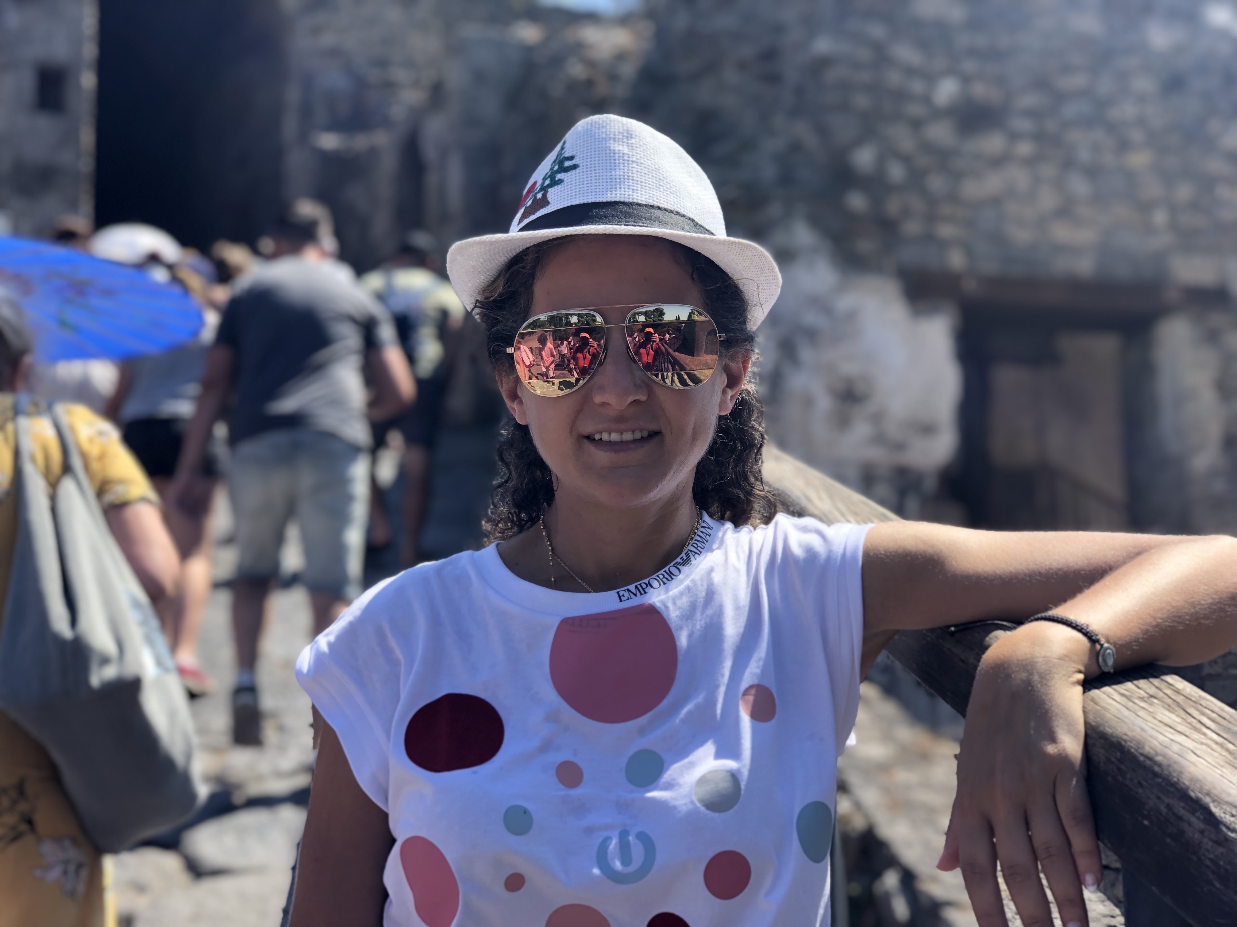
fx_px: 1858
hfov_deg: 36.8
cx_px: 618
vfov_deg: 28.0
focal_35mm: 52
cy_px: 464
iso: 16
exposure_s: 1/338
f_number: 2.4
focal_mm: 6
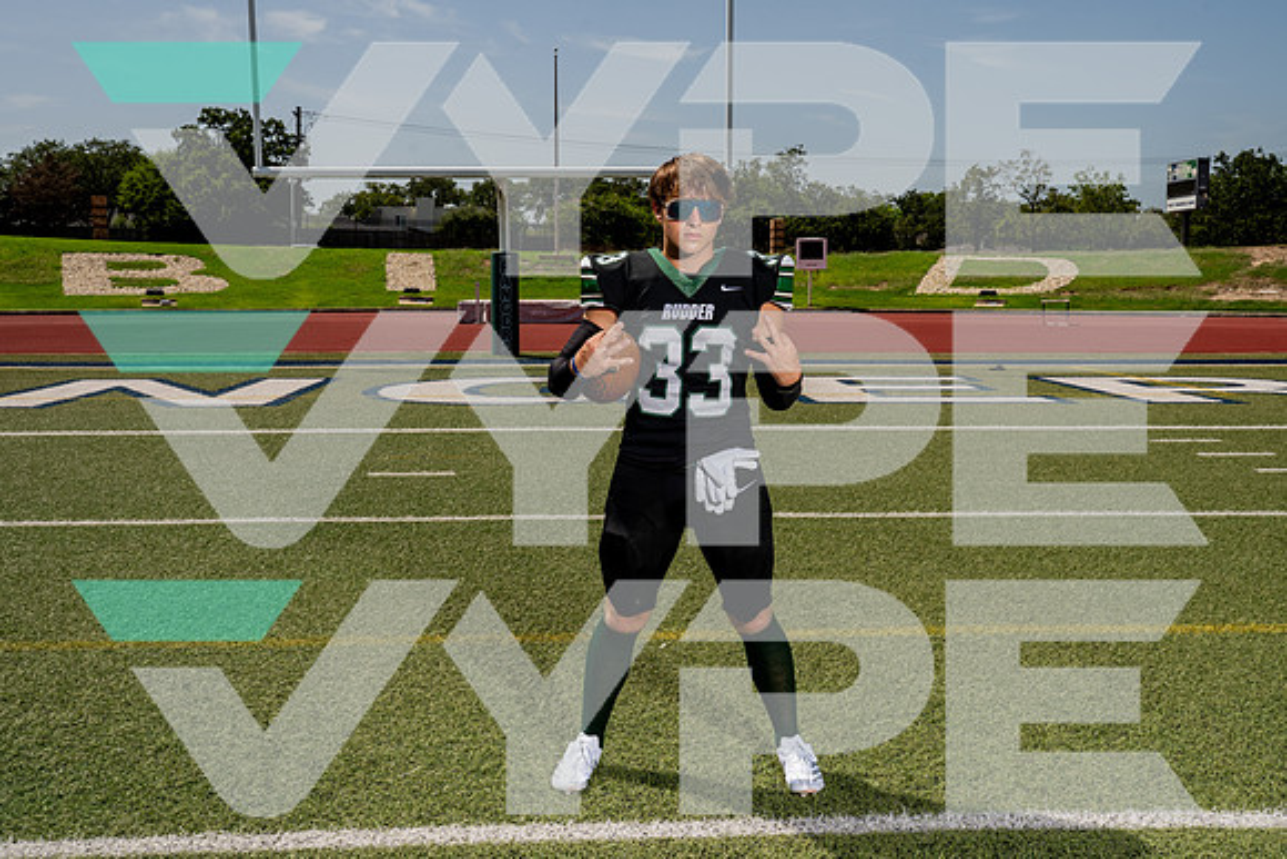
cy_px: 423
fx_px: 1342
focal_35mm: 38
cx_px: 641
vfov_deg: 35.5
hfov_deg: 51.2
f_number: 11
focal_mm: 36
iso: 100
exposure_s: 1/250
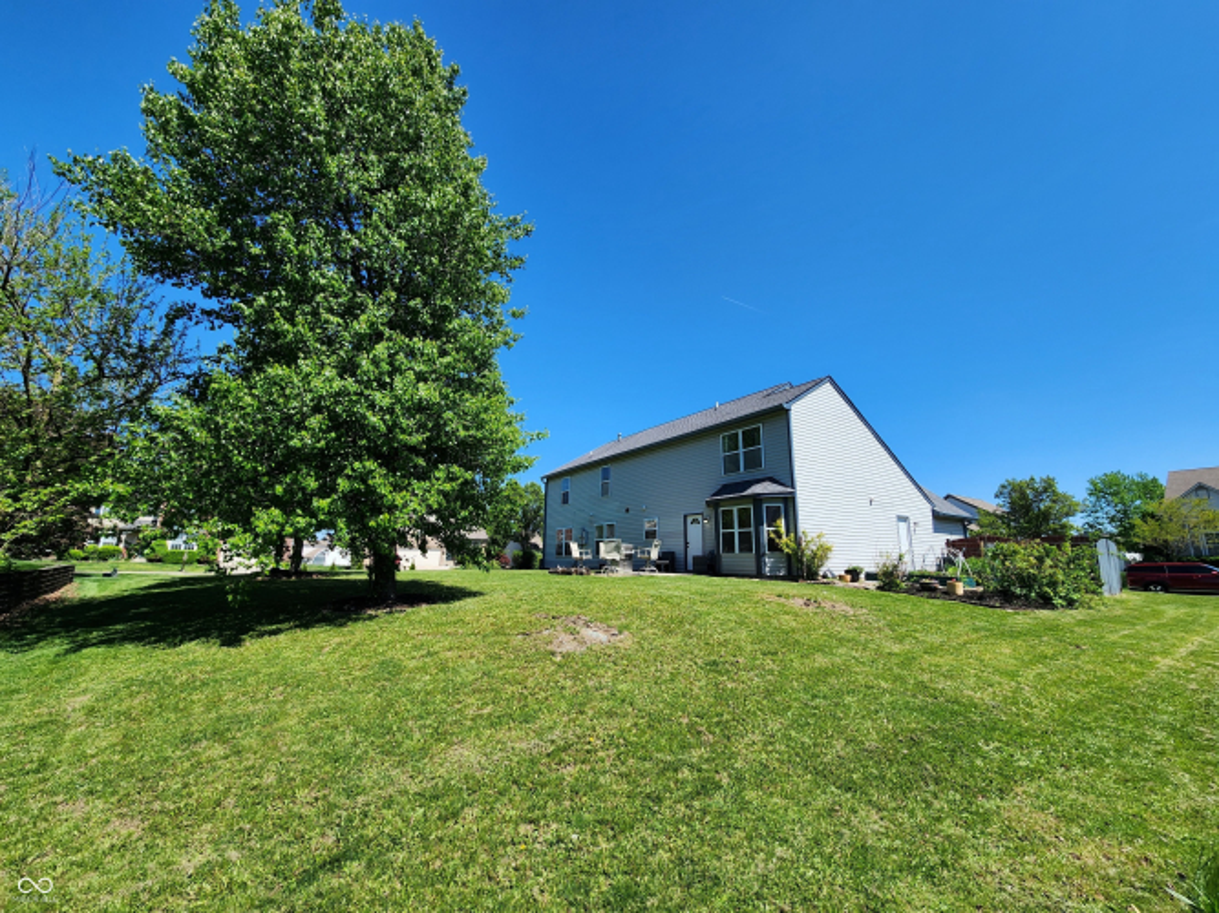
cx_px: 610
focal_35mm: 13
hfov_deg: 106.2
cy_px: 456
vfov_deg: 89.9
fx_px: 458
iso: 50
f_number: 2.2
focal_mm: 2.2
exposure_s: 1/1588
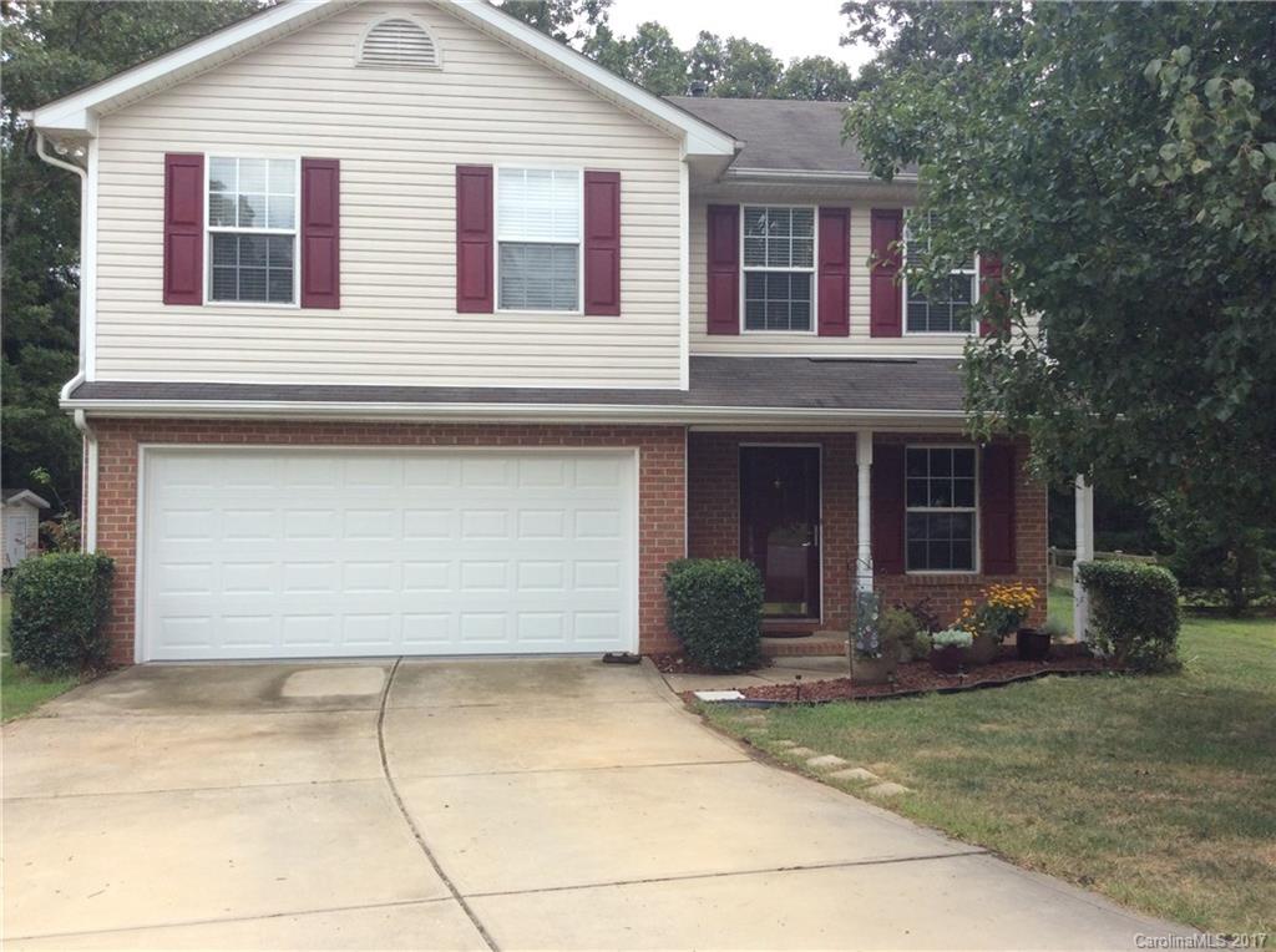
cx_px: 638
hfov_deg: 56.9
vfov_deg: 44.0
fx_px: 1177
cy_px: 476
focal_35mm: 32
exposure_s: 1/572
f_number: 2.4
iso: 32
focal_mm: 3.3
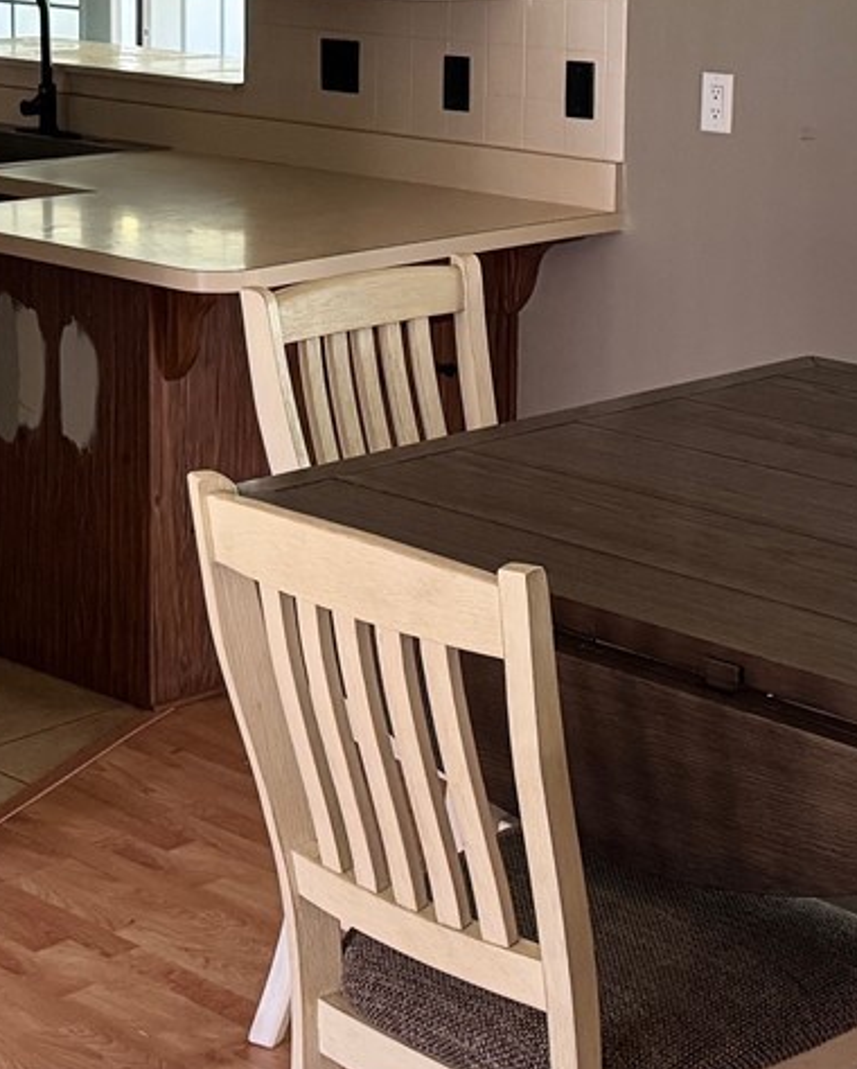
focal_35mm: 79
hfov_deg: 19.4
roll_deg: -0.7
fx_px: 2501
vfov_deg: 23.7
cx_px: 401
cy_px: 205
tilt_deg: -9.0
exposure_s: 1/60
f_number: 1.78
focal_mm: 6.76
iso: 500
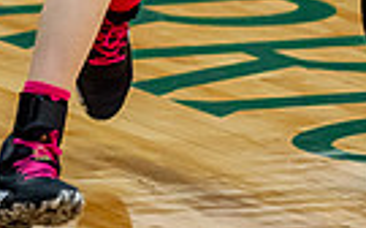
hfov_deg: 2.2
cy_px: -291
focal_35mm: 975
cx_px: 254
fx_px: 9713
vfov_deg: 1.3
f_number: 2.8
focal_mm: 170
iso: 2000
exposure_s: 1/1000
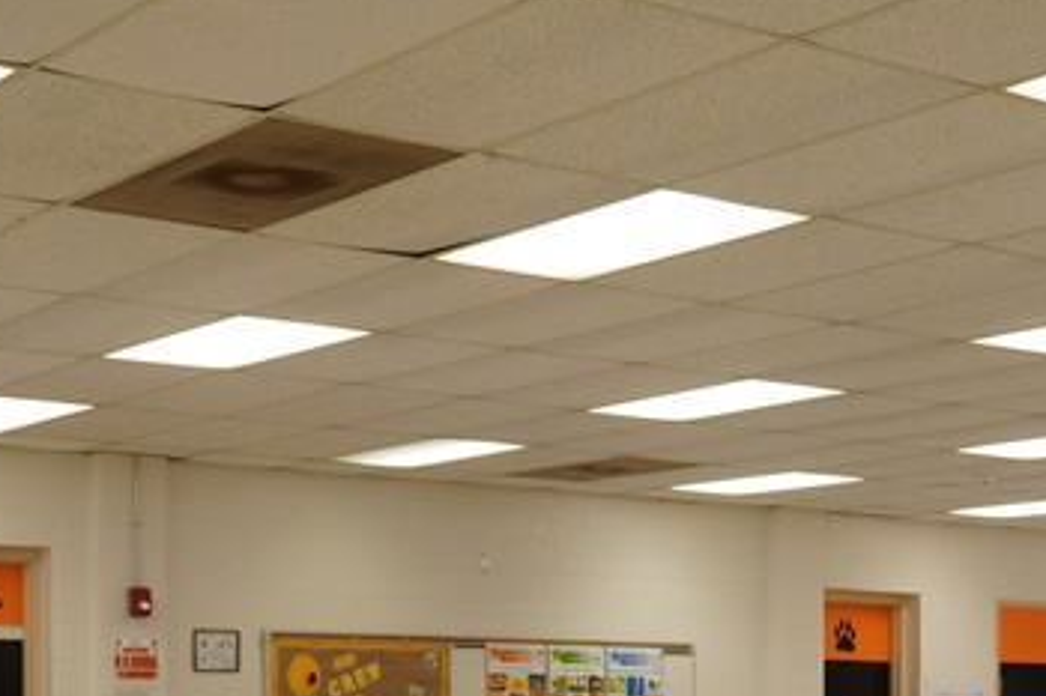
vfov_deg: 16.6
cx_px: 625
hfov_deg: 25.6
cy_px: 808
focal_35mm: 79
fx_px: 2294
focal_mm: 18
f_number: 4
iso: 1600
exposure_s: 1/160
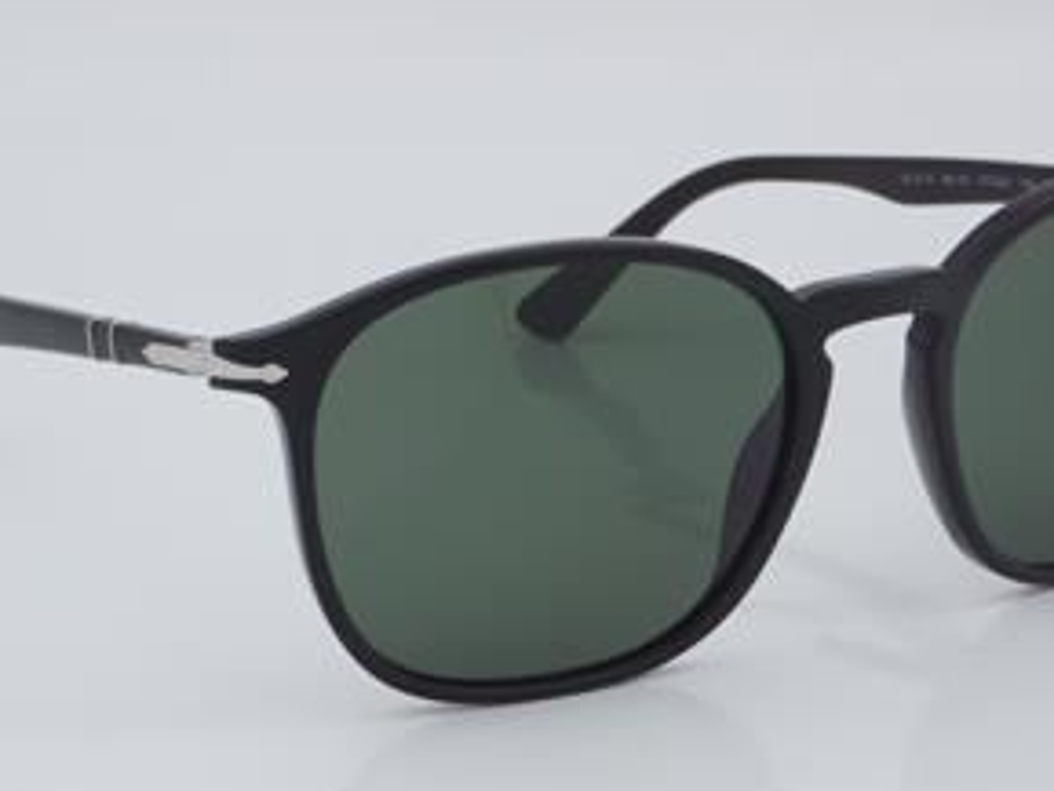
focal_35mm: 110
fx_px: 3340
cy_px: 456
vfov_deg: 13.5
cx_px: 580
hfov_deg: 17.9
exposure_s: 1/4
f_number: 32
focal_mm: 55
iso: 100
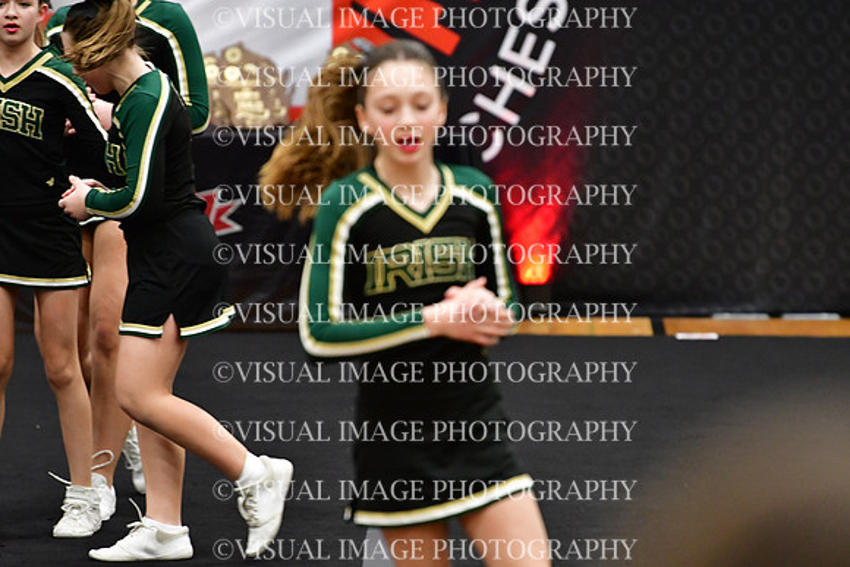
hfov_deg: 6.9
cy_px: 284
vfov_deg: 4.6
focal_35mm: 300
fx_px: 7085
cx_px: 425
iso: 5000
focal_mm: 200
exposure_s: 1/500
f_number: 3.5
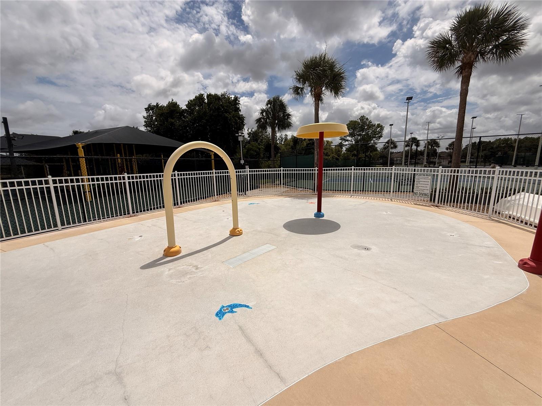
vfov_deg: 85.7
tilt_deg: -9.7
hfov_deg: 102.1
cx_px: 271
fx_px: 219
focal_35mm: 14
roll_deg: +0.4
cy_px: 203
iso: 40
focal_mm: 2.22
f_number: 2.2
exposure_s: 1/6173
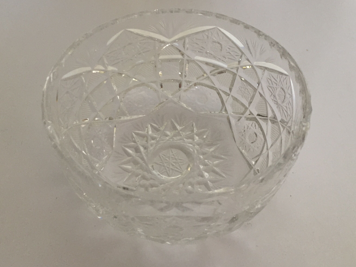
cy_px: 134
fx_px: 298
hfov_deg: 61.7
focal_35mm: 29
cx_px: 178
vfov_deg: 48.2
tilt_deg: -48.6
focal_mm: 4.15
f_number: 2.2
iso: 100
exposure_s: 1/30
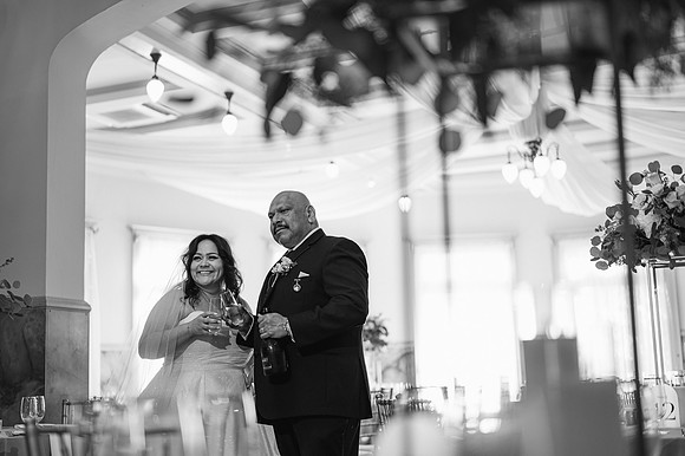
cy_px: 228
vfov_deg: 27.0
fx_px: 951
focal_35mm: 50
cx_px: 342
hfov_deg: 39.6
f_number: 1.8
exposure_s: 1/100
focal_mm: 50
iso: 100
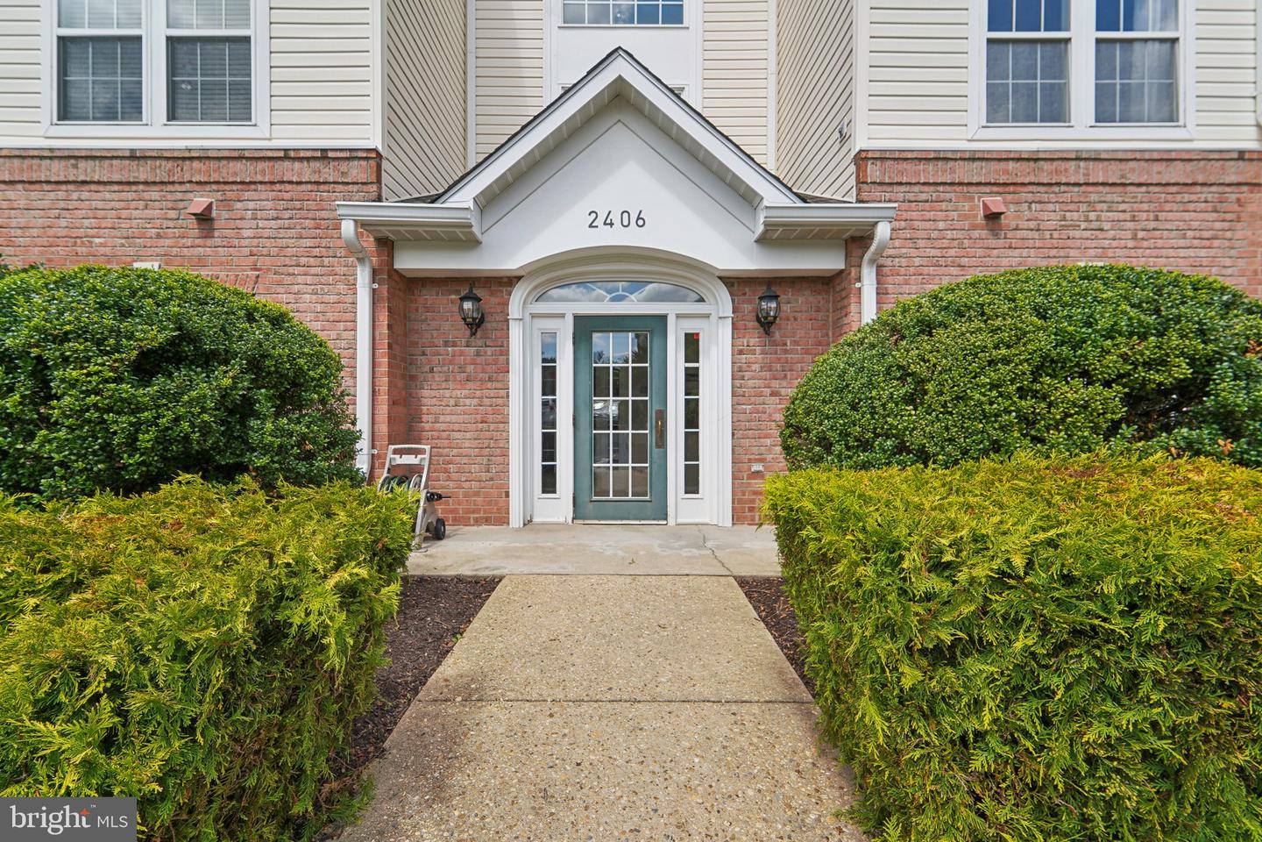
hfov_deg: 104.3
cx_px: 631
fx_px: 491
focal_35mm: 14
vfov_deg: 81.2
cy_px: 421
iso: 100
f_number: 8
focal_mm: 14
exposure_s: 1/250
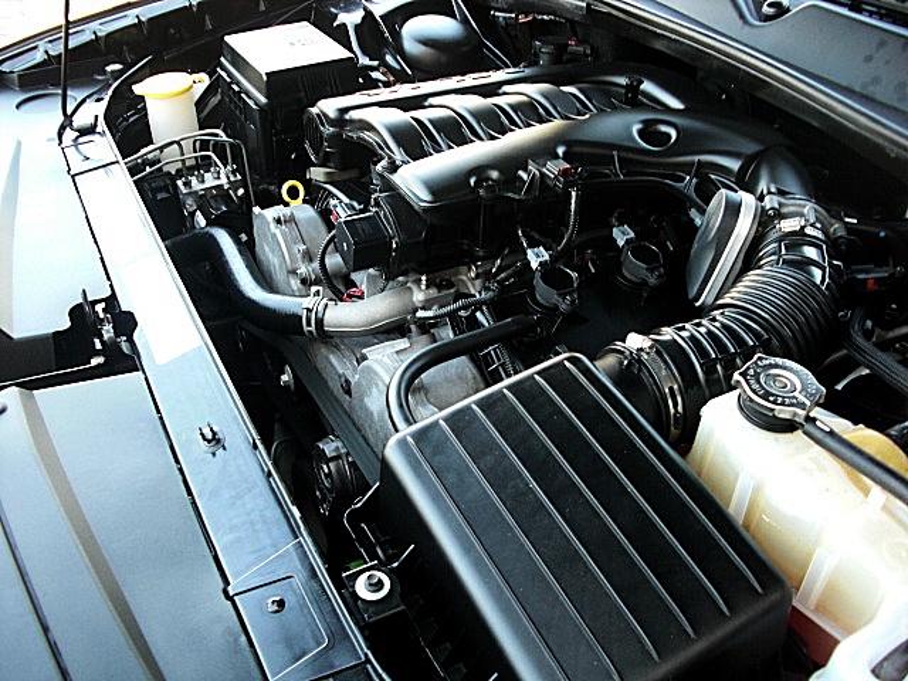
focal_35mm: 36
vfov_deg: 39.7
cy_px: 340
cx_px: 454
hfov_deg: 51.4
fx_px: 944
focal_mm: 6.3
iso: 200
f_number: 2.8
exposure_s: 1/80
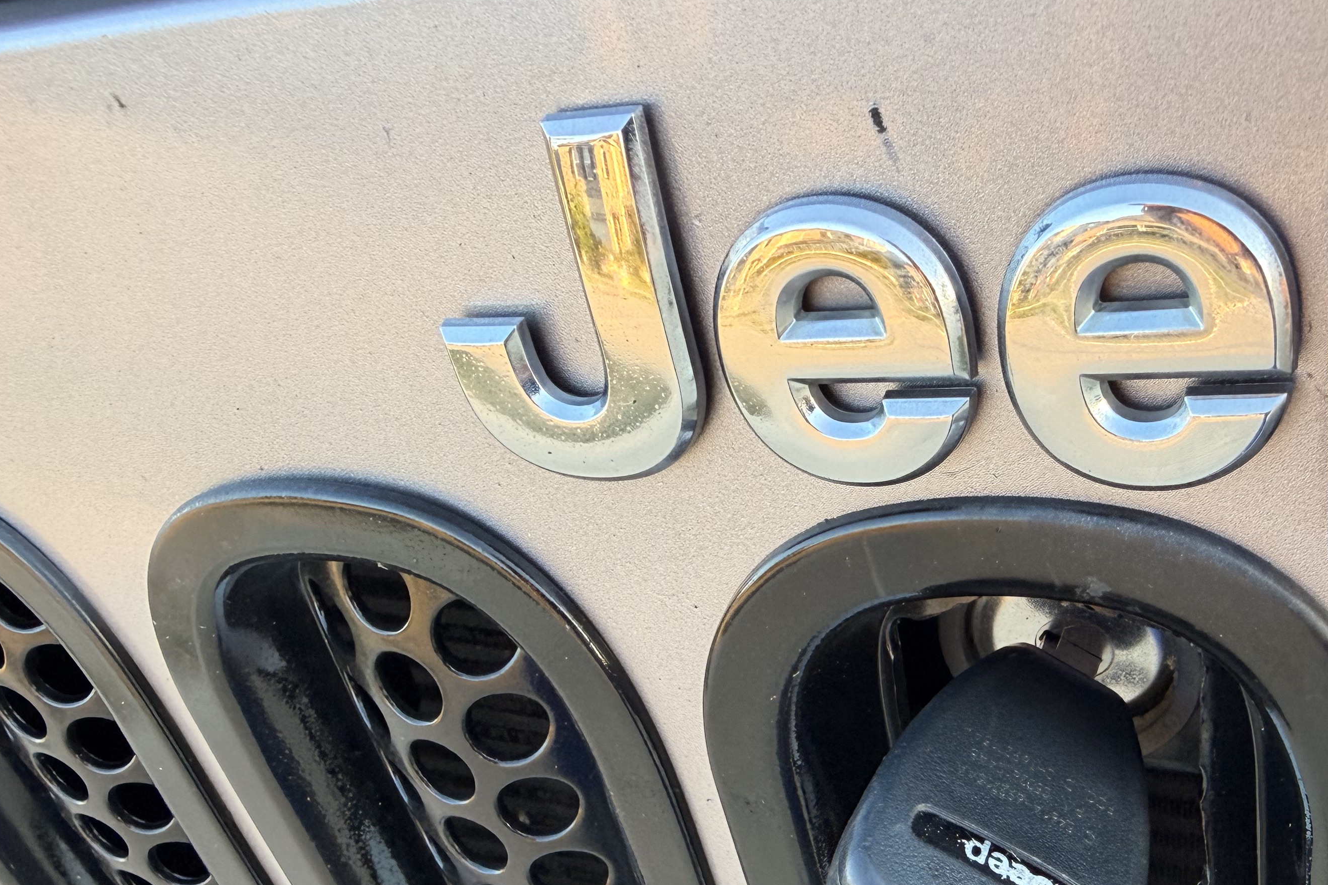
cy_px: 727
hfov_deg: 49.2
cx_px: 956
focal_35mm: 38
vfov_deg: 33.9
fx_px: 1402
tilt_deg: -46.5
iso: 125
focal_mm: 2.22
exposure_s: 1/121
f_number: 2.2
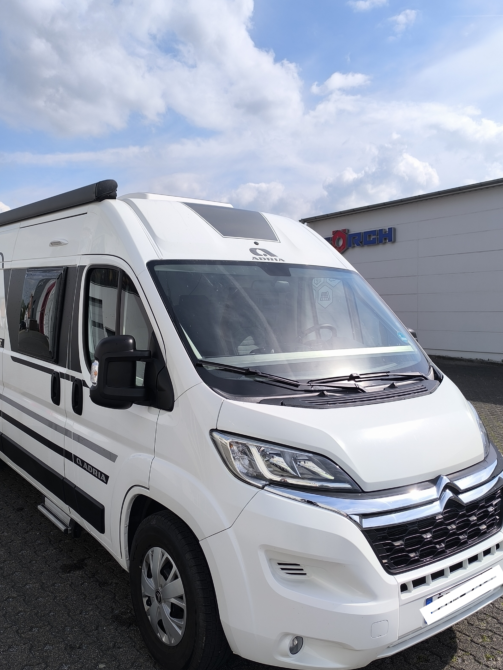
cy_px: 316
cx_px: 237
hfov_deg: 46.8
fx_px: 581
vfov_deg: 59.9
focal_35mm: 30
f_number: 1.65
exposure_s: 1/1199
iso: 50
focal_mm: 6.14
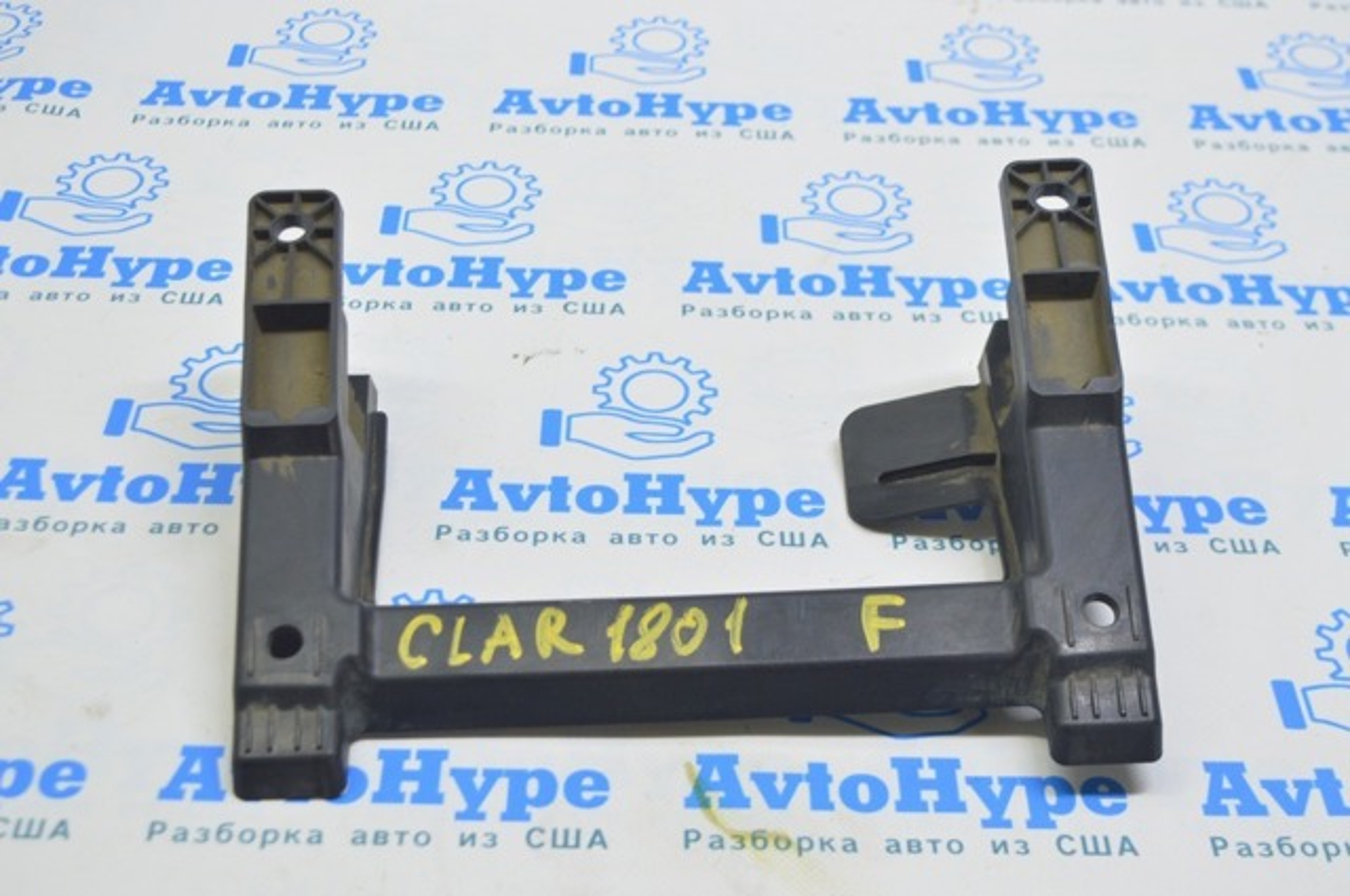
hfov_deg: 37.9
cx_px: 675
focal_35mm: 52
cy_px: 448
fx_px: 1966
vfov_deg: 25.7
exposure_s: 1/20
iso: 400
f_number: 5.6
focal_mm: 35
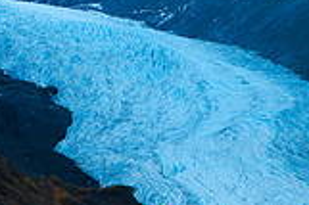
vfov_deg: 9.0
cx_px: 216
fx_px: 1226
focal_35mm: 143
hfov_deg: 14.3
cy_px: 404
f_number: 8
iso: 250
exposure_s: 1/100
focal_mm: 34
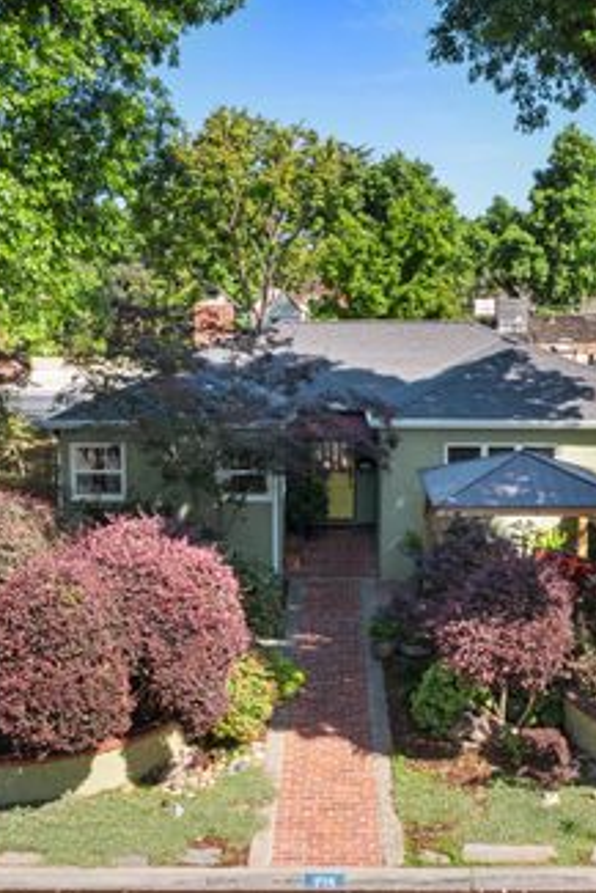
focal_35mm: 43
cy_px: 444
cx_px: 343
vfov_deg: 45.4
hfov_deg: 31.2
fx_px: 1067
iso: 800
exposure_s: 1/320
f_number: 9
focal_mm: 10.26
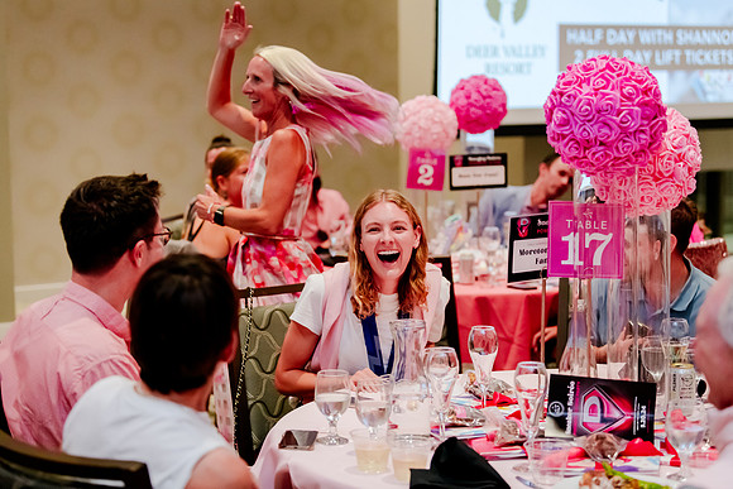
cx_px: 366
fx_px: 1485
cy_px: 244
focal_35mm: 73
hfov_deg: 27.7
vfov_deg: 18.7
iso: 4000
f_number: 2.8
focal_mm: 70
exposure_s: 1/250
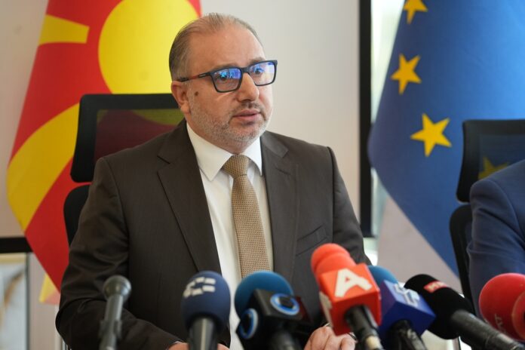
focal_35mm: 157
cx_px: 262
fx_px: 2289
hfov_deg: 13.1
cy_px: 175
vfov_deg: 8.7
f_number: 4
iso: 2000
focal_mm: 157
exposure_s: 1/160
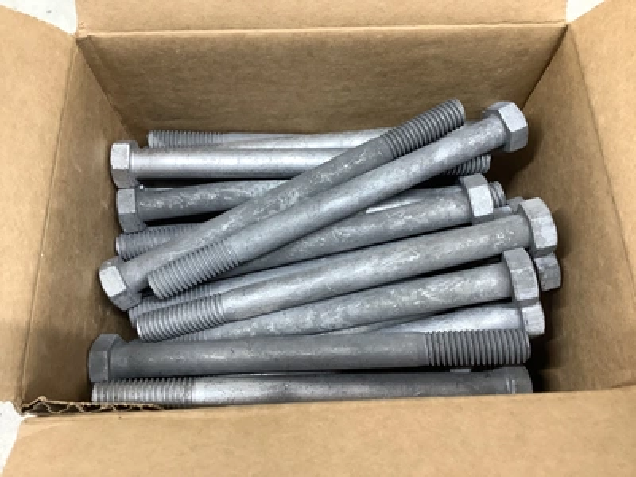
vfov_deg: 45.4
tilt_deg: -70.2
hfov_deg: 58.4
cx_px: 318
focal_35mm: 31
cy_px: 238
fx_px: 570
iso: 100
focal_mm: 3.3
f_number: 2.4
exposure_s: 1/60
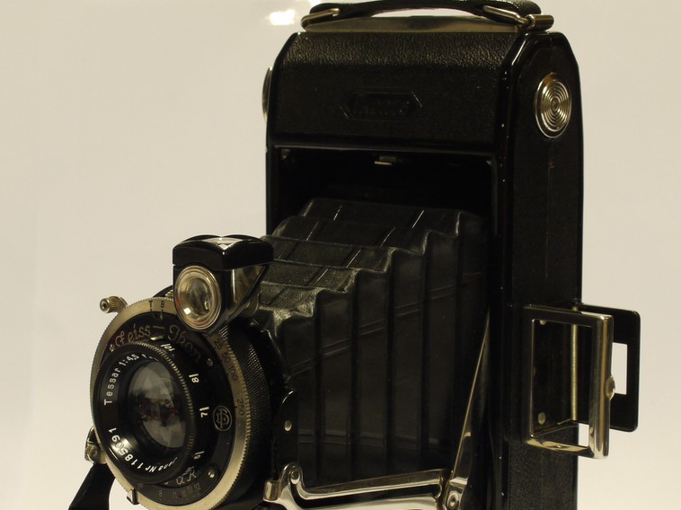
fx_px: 1868
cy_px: 360
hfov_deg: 20.6
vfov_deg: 15.5
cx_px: 289
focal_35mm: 95
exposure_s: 1/8
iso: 400
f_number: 10
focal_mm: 30
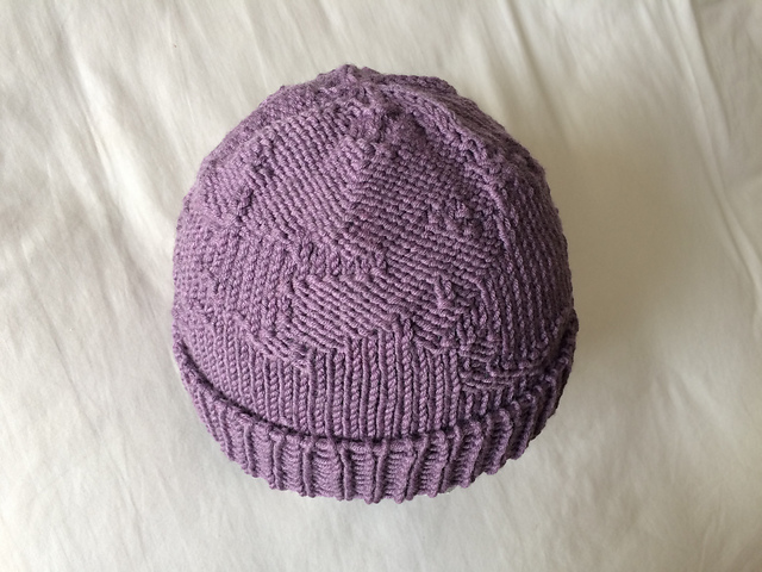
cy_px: 286
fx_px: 638
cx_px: 381
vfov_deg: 48.2
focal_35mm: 29
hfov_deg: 61.7
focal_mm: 4.15
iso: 40
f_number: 2.2
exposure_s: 1/33
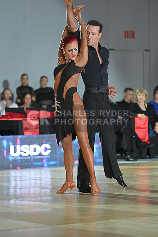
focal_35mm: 175
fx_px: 1151
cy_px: 118
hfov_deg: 7.9
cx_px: 79
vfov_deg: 11.7
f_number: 4
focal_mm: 175
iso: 2000
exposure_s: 1/250
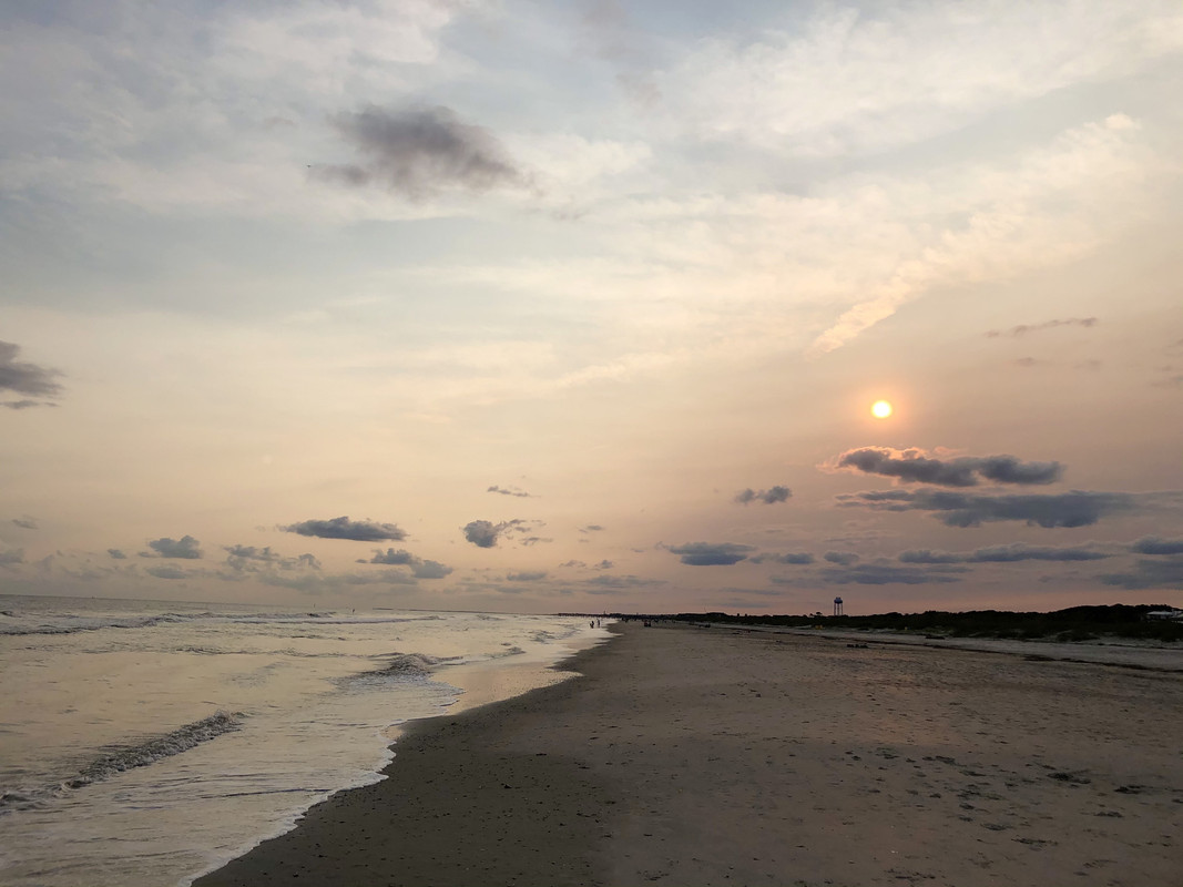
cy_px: 444
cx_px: 592
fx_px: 957
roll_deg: -2.6
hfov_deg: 63.4
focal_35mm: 28
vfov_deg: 49.7
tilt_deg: +10.7
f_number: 1.8
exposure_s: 1/4878
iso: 20
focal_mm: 3.99
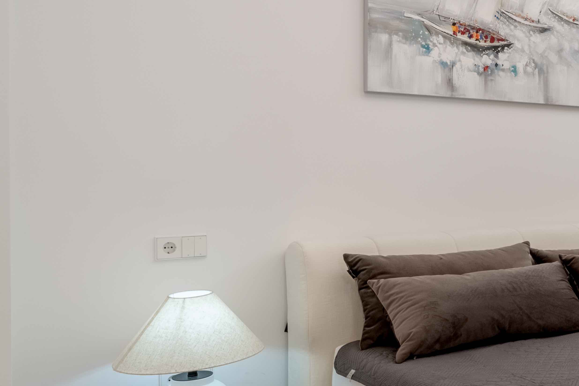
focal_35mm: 45
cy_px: 155
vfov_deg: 29.8
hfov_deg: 35.2
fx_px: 724
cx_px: 683
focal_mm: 14
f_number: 9
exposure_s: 1/500
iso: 200
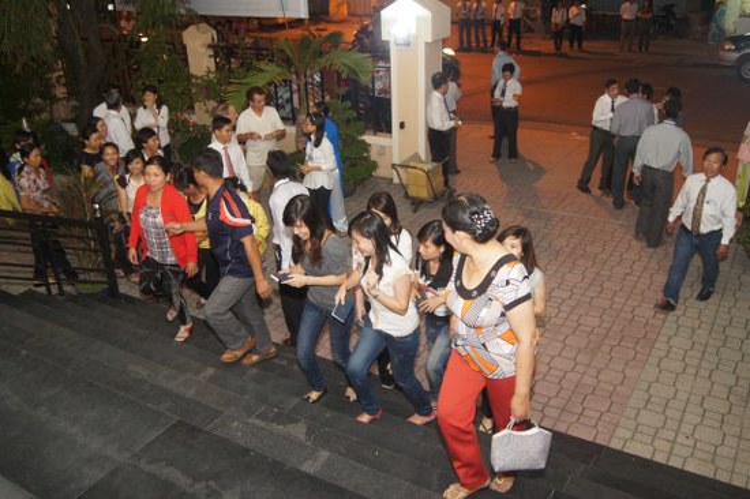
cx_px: 375
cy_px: 250
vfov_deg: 39.9
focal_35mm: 33
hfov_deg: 57.3
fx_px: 687
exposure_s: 1/50
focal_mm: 22
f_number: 4
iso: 800
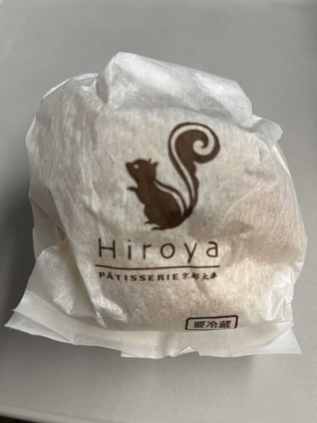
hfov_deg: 51.4
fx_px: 330
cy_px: 204
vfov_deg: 65.3
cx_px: 157
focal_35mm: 27
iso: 125
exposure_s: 1/81
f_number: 1.6
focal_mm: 5.96
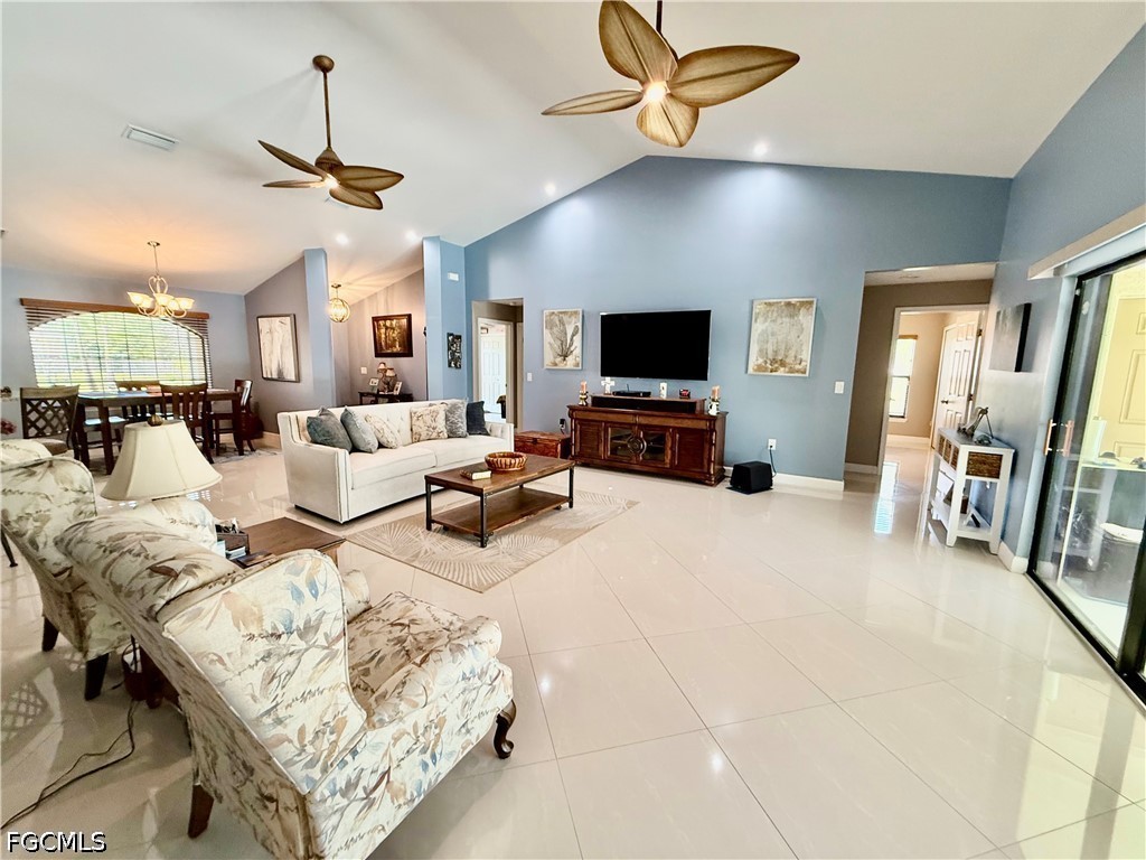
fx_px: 463
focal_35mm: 14
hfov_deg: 102.1
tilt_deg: -9.3
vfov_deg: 85.7
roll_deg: -2.2
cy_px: 430
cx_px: 573
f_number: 2.2
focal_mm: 2.22
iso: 250
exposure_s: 1/60
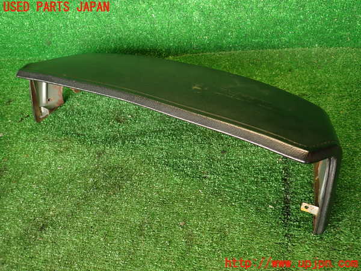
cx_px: 180
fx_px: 261
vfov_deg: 54.9
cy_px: 136
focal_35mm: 25
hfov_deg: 69.4
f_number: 2
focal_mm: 4.5
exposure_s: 1/30
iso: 200
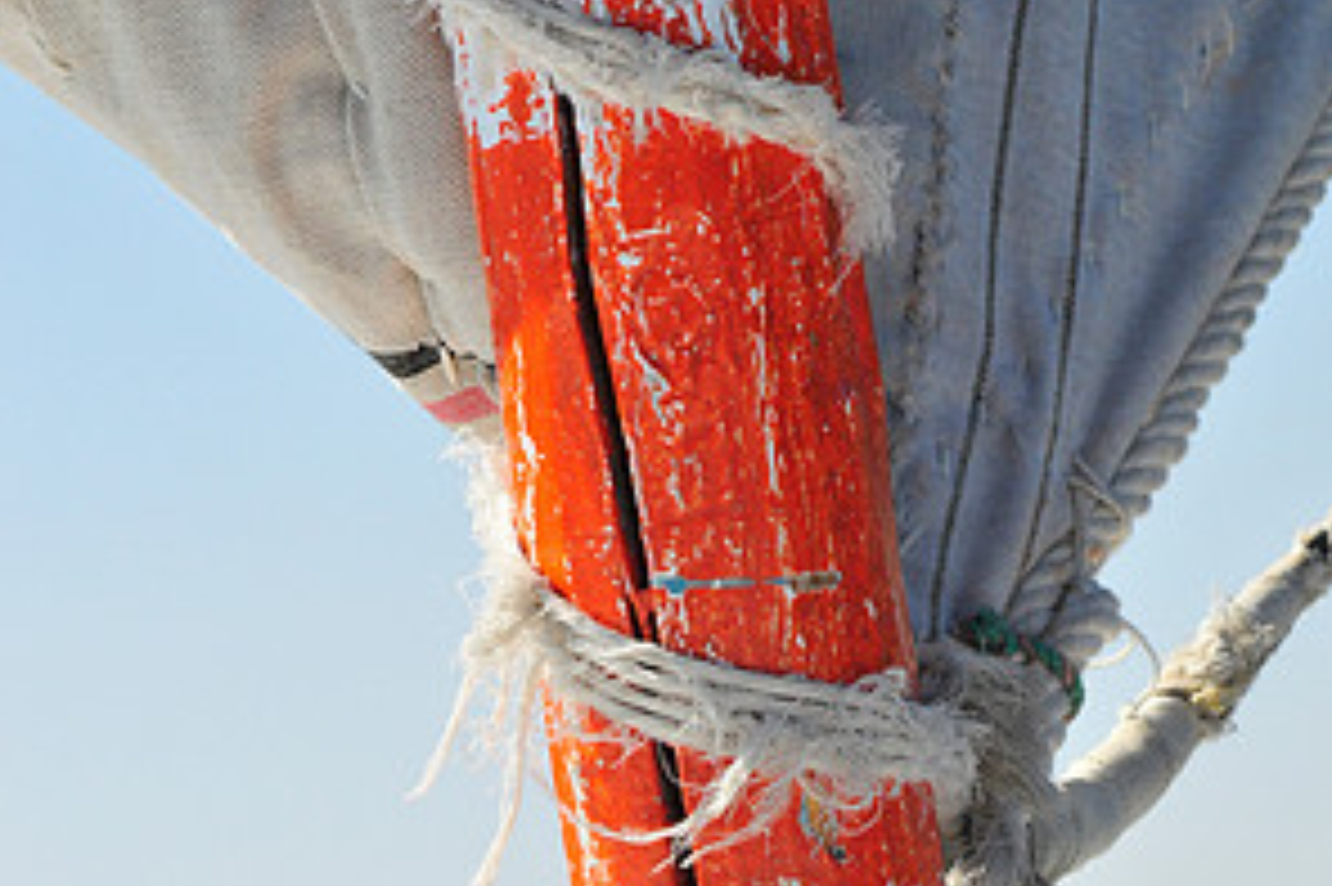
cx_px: 668
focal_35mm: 255
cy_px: 864
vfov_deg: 5.4
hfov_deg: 8.1
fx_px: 9429
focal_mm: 112
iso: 500
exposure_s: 1/640
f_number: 13
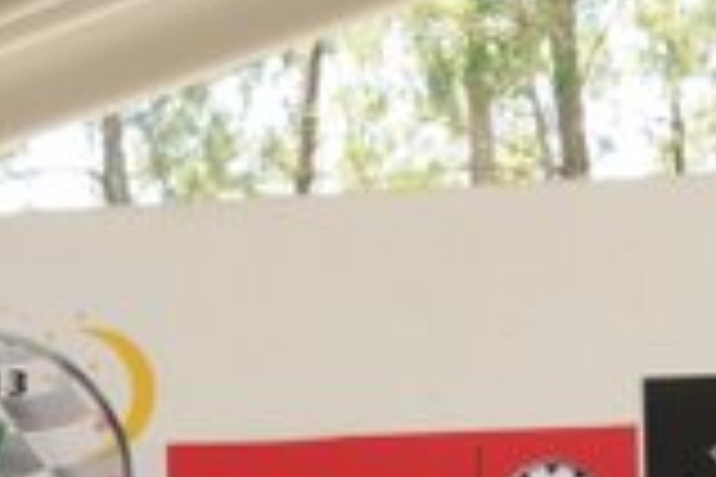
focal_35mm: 222
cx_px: -977
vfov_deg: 5.7
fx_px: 4419
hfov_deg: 8.5
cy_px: 1472
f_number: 8
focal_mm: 23
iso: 400
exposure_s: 1/60
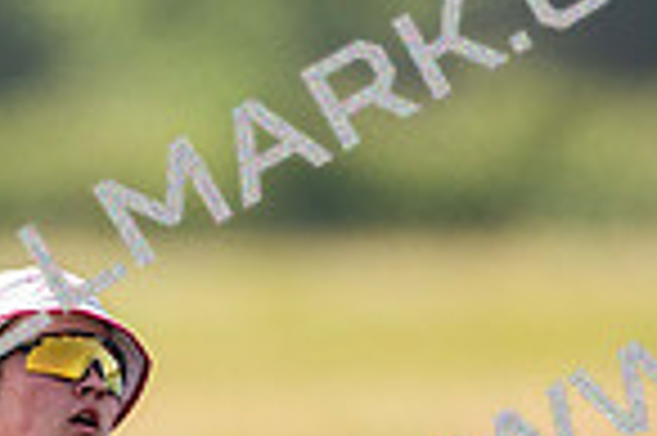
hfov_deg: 0.9
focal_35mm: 2389
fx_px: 43550
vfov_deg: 0.6
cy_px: 654
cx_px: -4
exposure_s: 1/2500
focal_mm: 600
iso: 200
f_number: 4
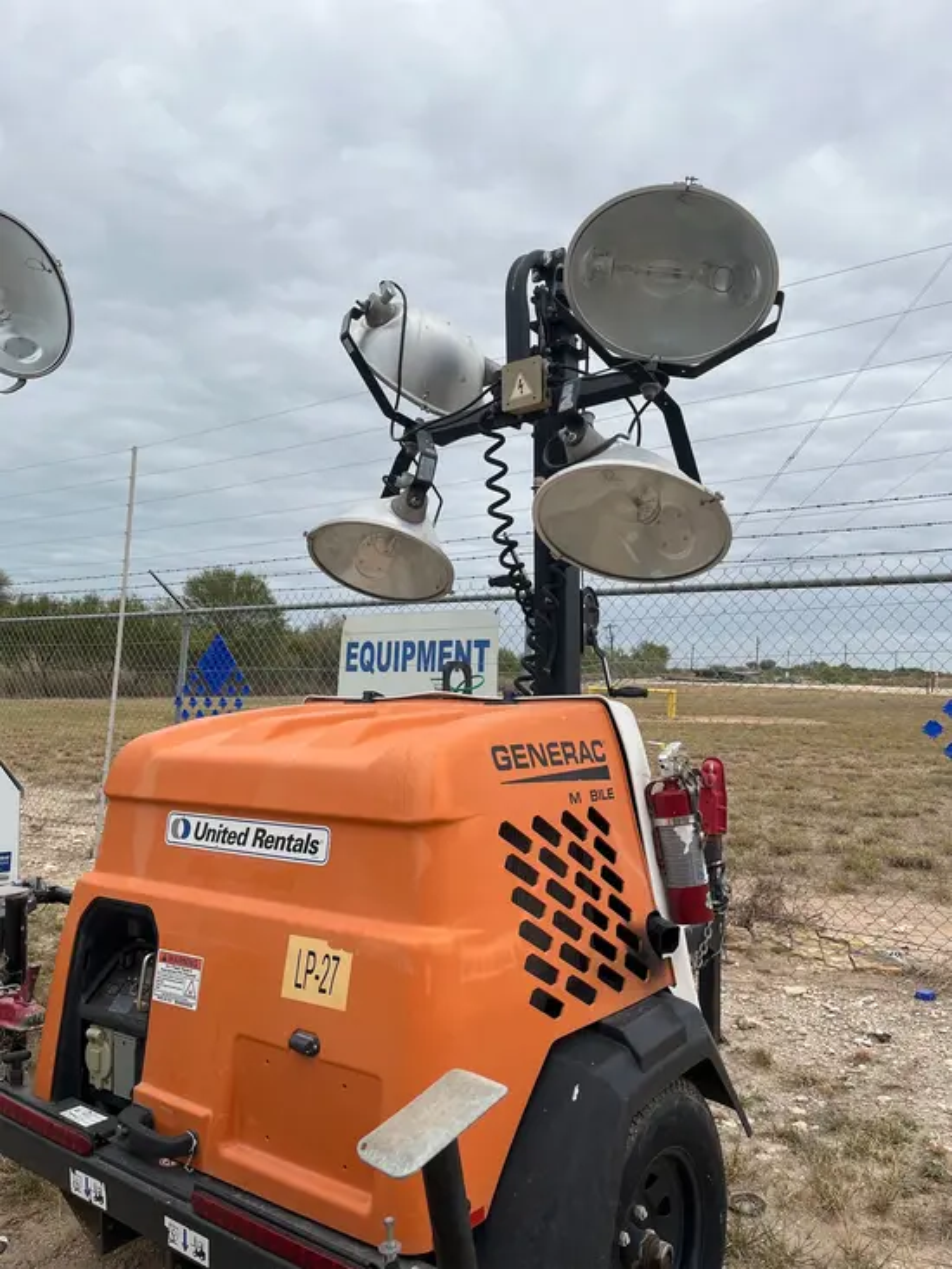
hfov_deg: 53.1
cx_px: 476
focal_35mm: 26
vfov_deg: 67.3
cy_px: 634
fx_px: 953
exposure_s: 1/3745
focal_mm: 5.1
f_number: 1.6
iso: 50
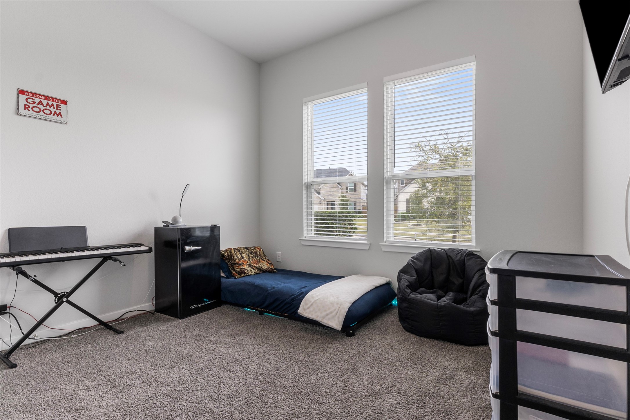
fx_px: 297
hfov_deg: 93.3
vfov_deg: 70.4
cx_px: 315
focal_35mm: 17
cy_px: 210
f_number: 9
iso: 250
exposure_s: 1/13
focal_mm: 11.5
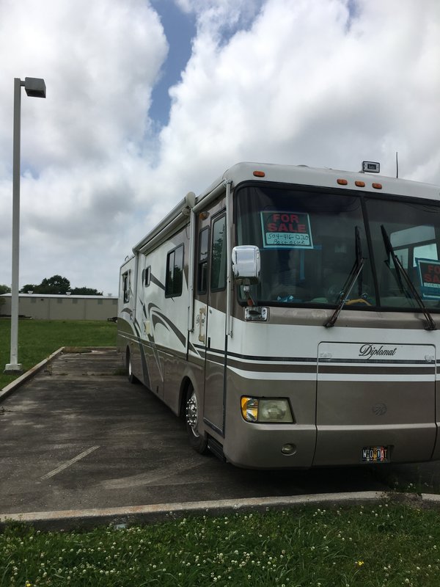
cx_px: 220
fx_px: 491
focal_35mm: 29
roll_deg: +0.0
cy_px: 294
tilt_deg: +2.7
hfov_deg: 48.2
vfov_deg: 61.7
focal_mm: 4.15
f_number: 2.2
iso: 25
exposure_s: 1/3205
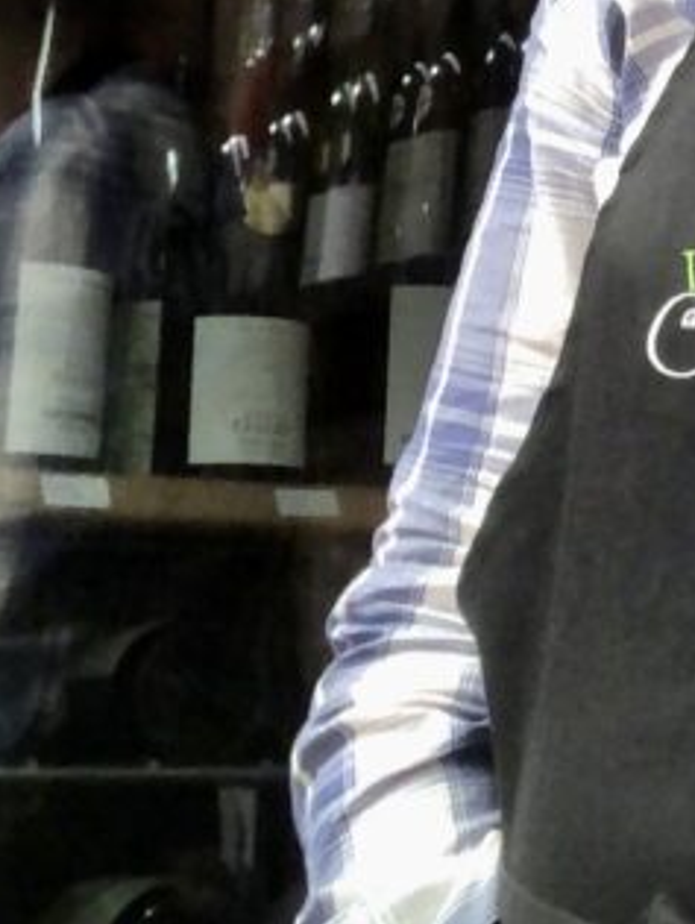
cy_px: 82
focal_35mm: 104
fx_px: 2778
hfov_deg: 13.7
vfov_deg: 18.5
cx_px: 931
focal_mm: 2.87
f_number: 2.2
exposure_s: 1/50
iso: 200
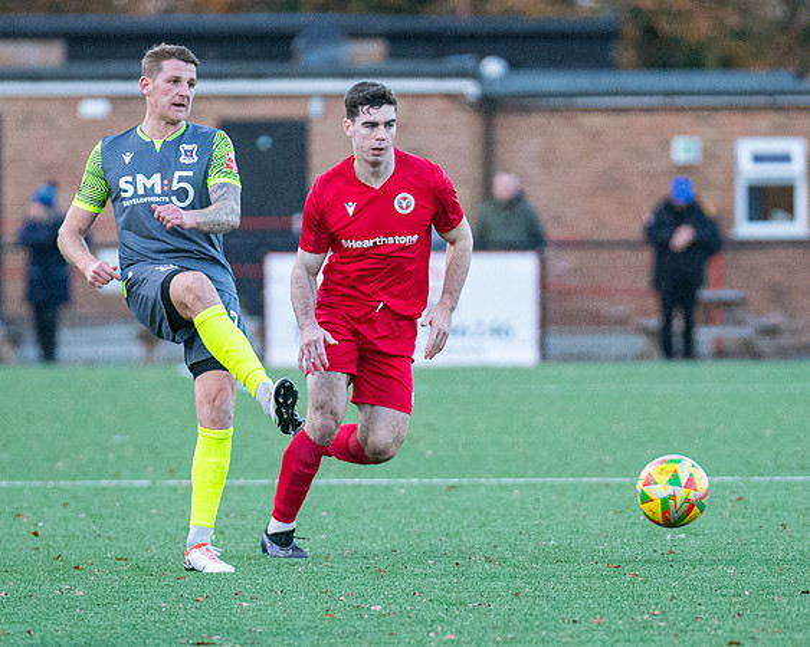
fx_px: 11918
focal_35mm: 497
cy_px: 352
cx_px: 398
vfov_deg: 3.1
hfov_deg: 3.9
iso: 4000
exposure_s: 1/1600
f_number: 2.8
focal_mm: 220
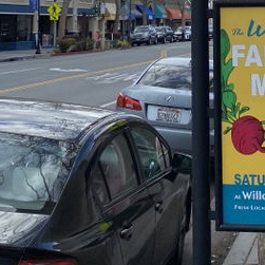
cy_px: -65
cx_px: 214
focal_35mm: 88
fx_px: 762
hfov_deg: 19.5
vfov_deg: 18.5
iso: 32
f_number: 1.8
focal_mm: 4.25
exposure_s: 1/1272
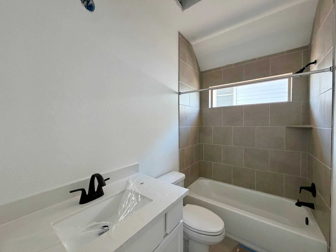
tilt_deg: -0.8
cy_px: 126
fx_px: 136
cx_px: 168
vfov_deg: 85.7
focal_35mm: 14
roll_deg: +1.4
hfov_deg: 102.1
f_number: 2.2
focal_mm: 2.22
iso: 320
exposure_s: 1/111
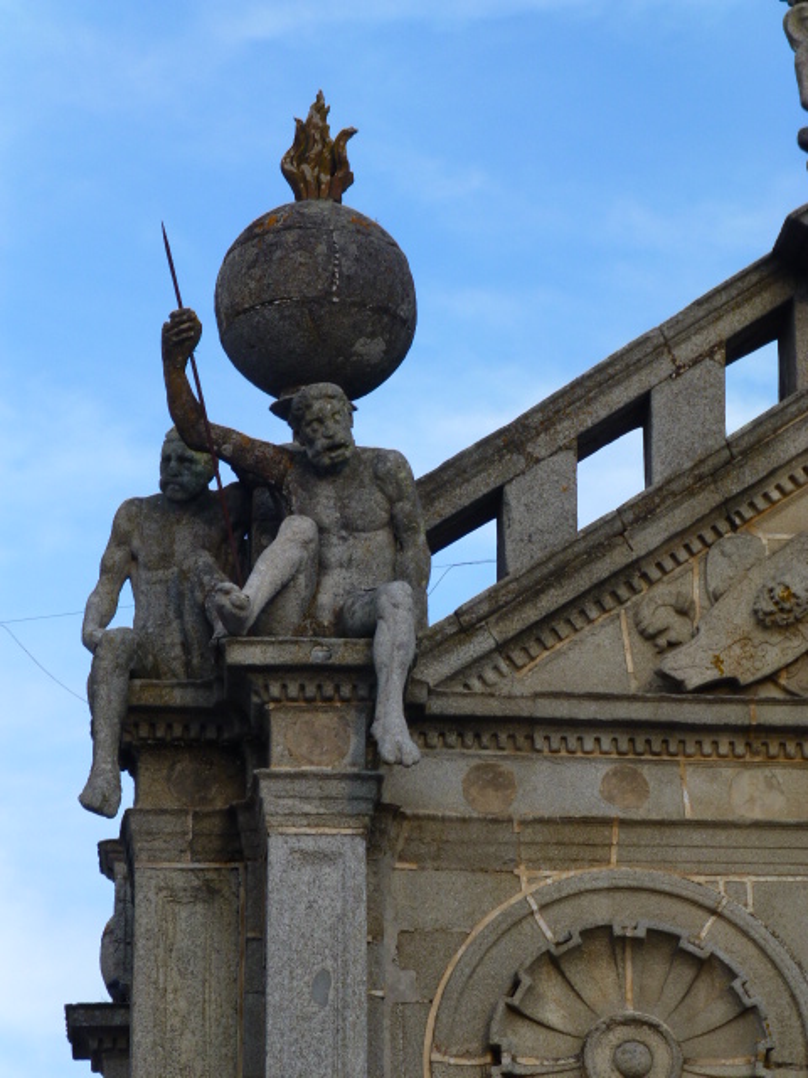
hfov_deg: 11.5
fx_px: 4015
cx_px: 404
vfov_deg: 15.3
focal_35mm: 129
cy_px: 539
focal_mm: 23.1
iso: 100
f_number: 5.4
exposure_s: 1/200
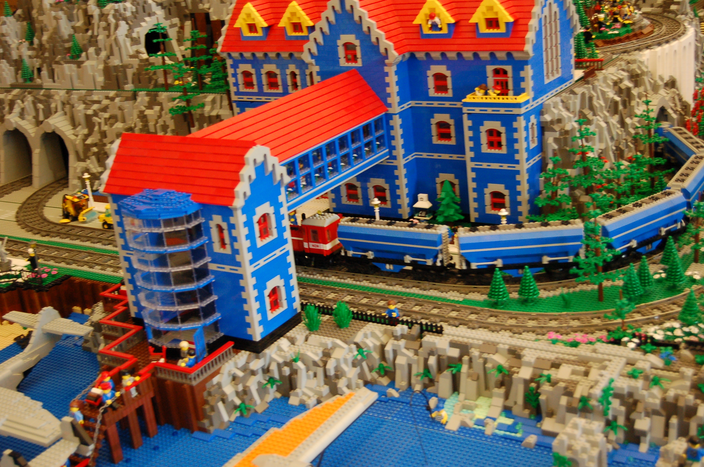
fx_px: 996
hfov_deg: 38.9
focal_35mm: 51
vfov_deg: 26.4
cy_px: 234
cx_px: 352
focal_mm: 34
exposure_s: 1/25
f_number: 4.5
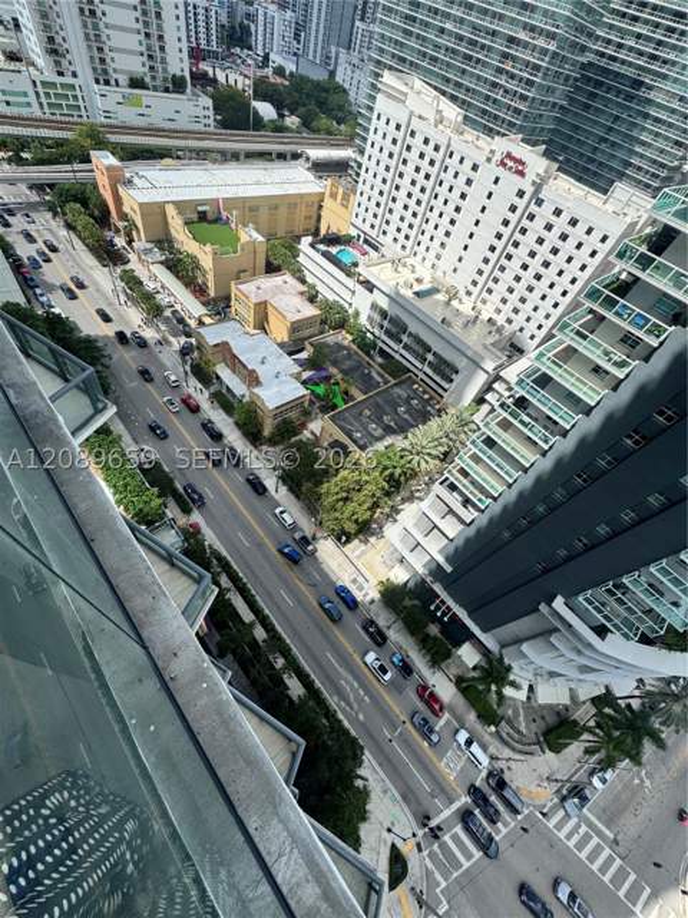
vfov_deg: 102.1
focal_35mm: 14
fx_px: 371
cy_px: 459
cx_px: 344
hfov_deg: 85.7
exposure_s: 1/1346
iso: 50
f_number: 2.2
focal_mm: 2.22
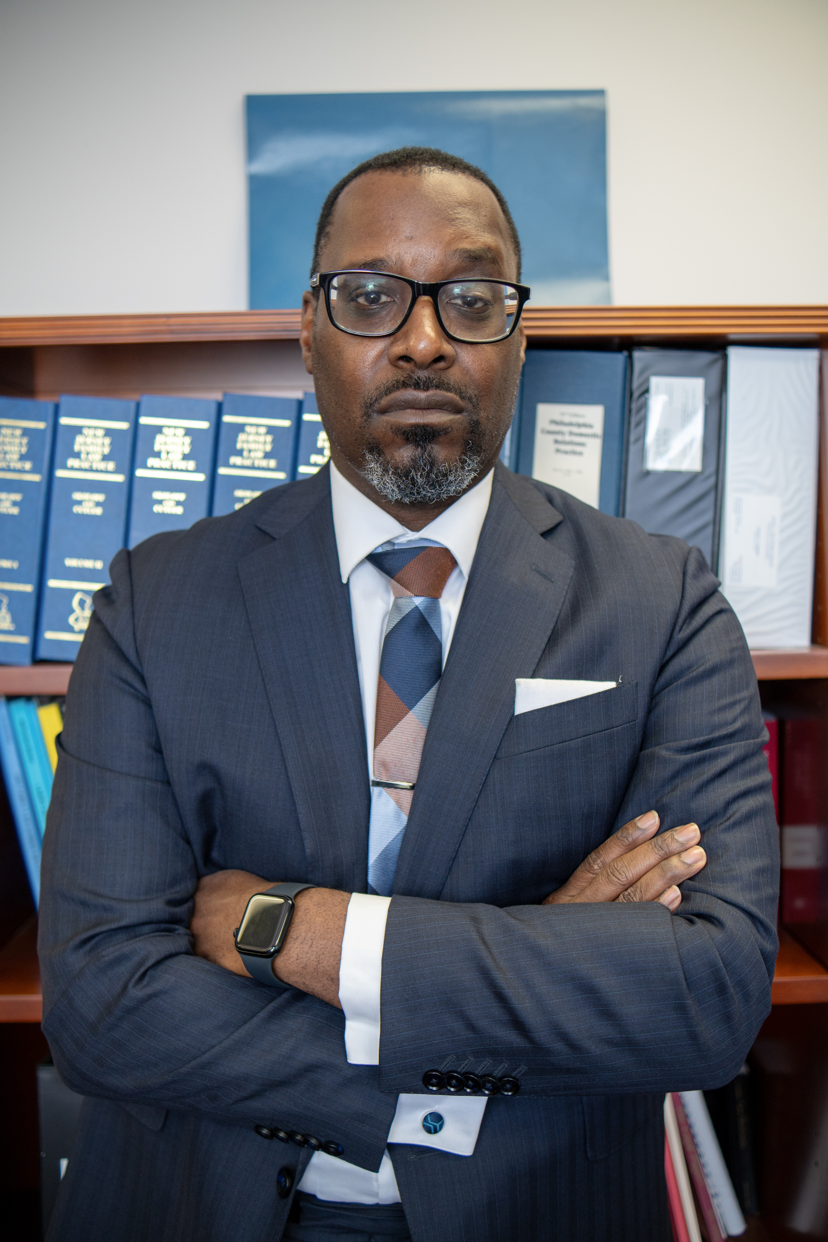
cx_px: 414
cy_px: 621
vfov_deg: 55.1
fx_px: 1190
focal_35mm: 34
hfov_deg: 38.4
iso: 320
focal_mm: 23
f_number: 2
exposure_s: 1/200
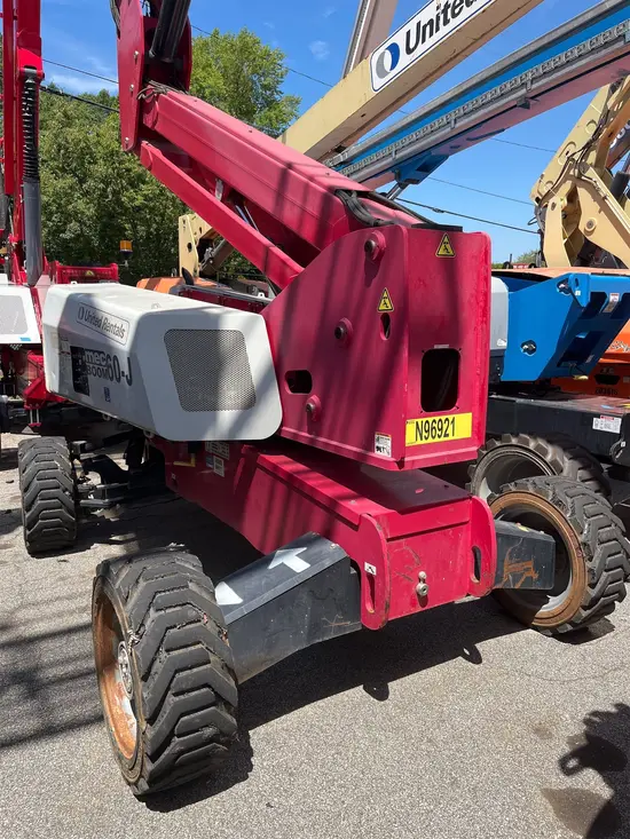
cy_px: 420
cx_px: 315
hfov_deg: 53.1
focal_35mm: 26
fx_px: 631
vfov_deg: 67.3
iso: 50
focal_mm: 5.1
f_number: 1.6
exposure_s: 1/1890
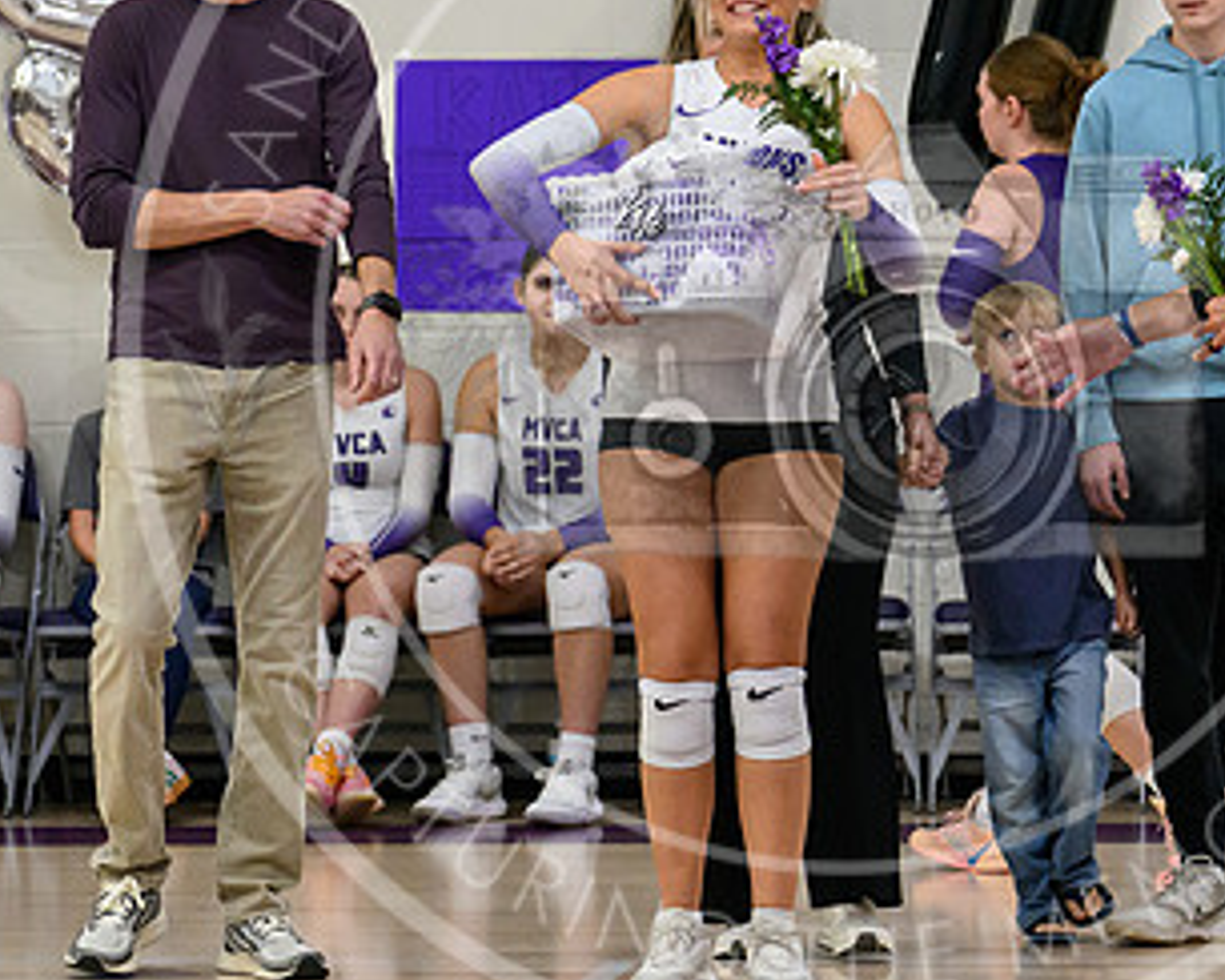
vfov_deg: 7.3
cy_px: 280
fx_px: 7722
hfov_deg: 9.1
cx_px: 600
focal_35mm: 213
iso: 5600
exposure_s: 1/640
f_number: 3.5
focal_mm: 96
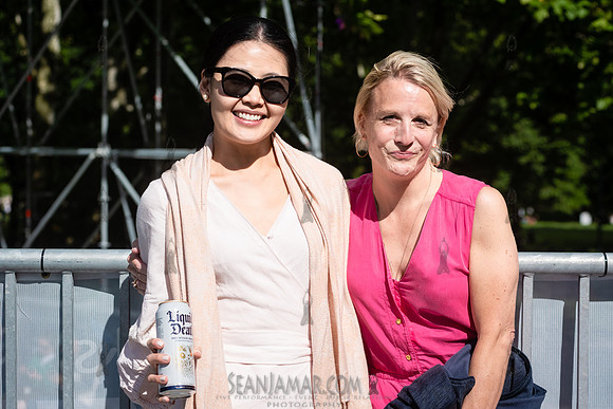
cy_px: 204
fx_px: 1362
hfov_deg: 25.4
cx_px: 306
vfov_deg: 17.1
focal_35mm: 80
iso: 500
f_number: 7.1
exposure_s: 1/3200
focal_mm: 80
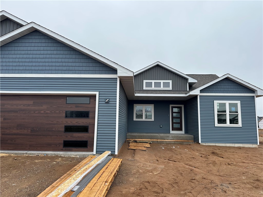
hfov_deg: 71.6
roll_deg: -0.3
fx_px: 182
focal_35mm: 24
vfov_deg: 56.8
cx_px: 132
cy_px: 98
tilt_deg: +7.4
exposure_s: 1/521
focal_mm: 6.86
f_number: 1.78
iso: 80
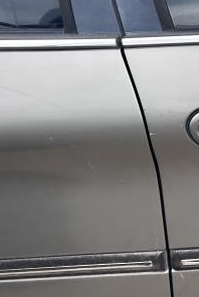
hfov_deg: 15.9
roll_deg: +1.6
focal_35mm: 73
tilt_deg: -23.6
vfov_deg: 27.6
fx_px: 604
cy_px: 112
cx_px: 357
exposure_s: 1/186
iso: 40
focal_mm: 5.7
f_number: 1.5
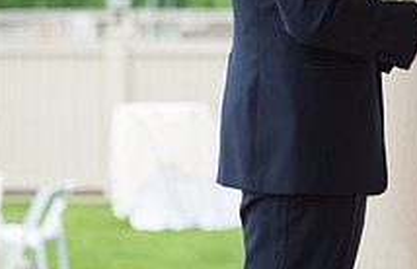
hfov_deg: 7.9
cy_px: -92
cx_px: 511
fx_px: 2970
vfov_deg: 5.2
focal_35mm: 259
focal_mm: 86
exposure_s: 1/800
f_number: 2.8
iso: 180
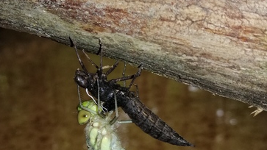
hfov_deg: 28.2
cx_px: 135
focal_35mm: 75
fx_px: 531
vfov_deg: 16.0
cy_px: 115
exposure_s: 1/100
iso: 80
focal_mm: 3.95
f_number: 1.8
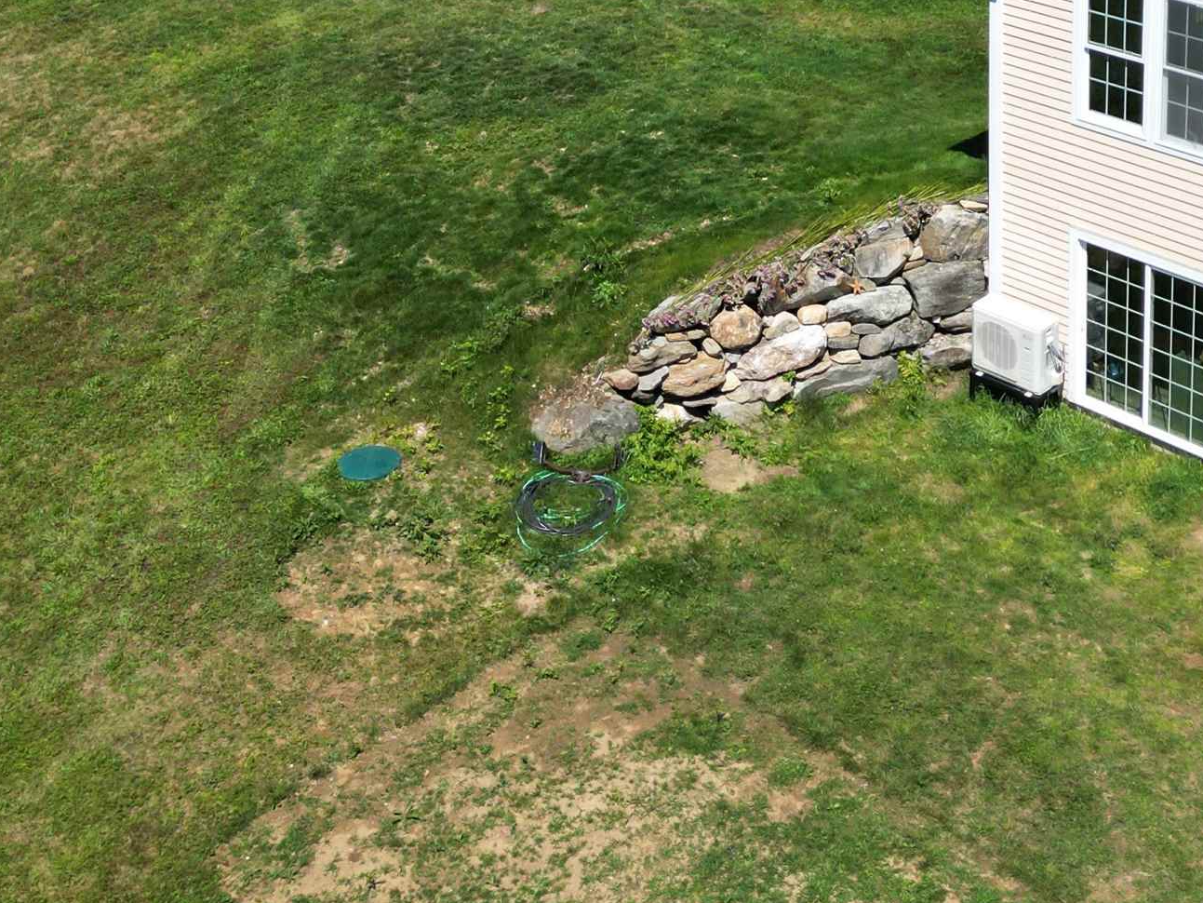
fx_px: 1981
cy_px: -77
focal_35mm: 57
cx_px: 873
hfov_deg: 33.2
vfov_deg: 24.1
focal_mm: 6.72
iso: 120
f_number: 1.7
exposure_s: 1/3200
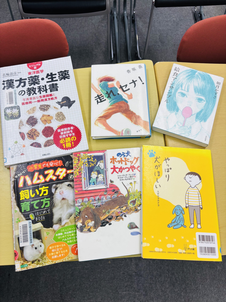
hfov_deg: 53.1
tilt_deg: -70.5
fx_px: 226
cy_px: 151
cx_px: 113
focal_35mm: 26
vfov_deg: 67.3
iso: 50
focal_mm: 5.96
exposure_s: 1/121
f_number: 1.6
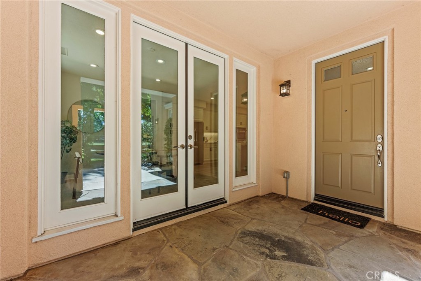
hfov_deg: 101.9
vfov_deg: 78.9
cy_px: 140
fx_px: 171
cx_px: 210
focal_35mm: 15
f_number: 6.3
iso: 320
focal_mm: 14.6
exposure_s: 1/50
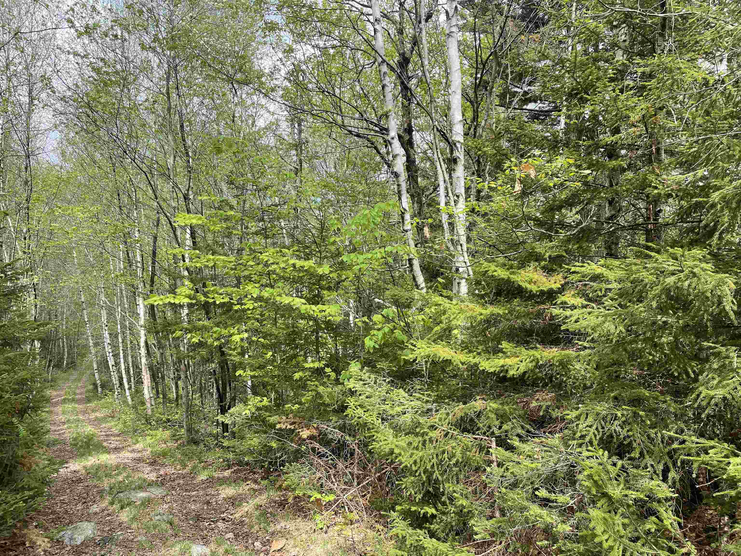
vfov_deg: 53.1
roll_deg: -2.3
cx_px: 370
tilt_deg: +0.4
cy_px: 278
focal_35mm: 26
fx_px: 557
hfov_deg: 67.3
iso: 32
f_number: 1.6
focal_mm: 4.2
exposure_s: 1/678
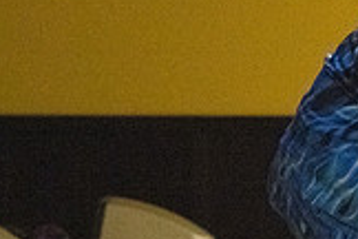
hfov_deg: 8.1
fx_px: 2496
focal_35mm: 251
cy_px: 167
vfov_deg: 5.5
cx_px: 480
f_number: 4.5
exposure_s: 1/1000
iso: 10000
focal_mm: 70
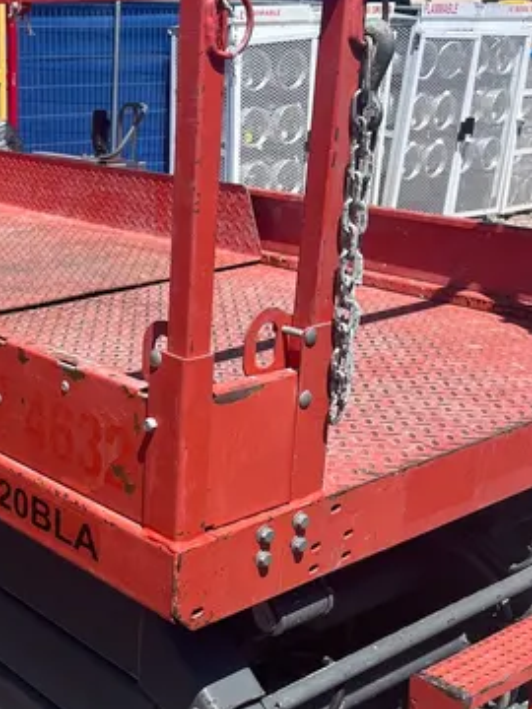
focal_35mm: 53
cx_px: 22
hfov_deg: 26.3
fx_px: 1086
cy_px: 466
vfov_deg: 35.9
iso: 50
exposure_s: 1/4016
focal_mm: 5.1
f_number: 1.6
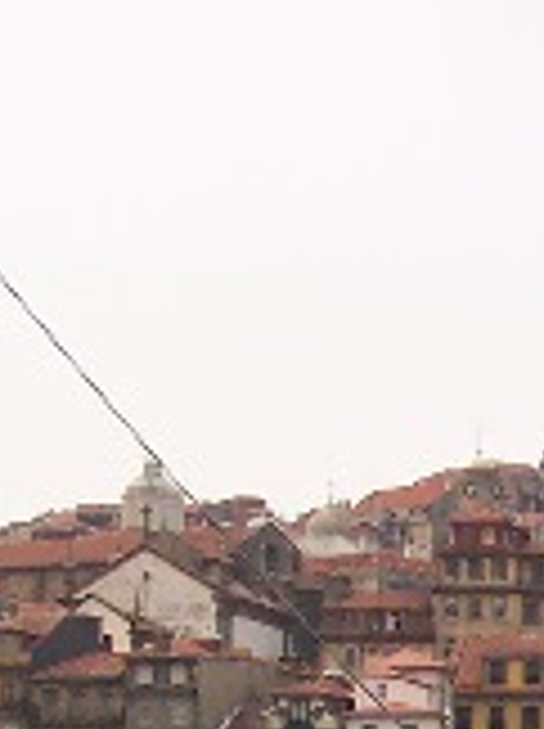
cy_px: 900
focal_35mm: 188
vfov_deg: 10.3
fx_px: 3950
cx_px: 751
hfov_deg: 7.8
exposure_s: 1/350
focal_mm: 8
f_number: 4.8
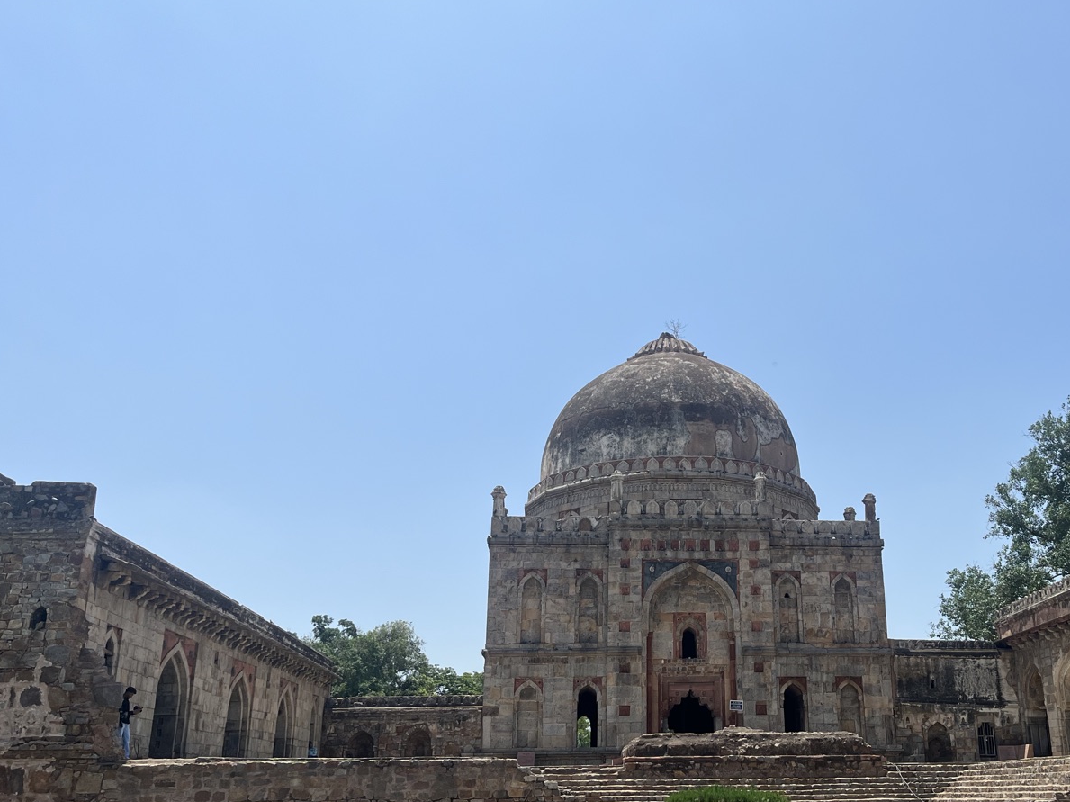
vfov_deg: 40.5
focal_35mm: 35
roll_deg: +0.9
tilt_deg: +17.9
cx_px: 699
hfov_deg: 51.8
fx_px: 1082
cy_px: 473
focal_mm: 5.1
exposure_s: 1/4854
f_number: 1.6
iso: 50
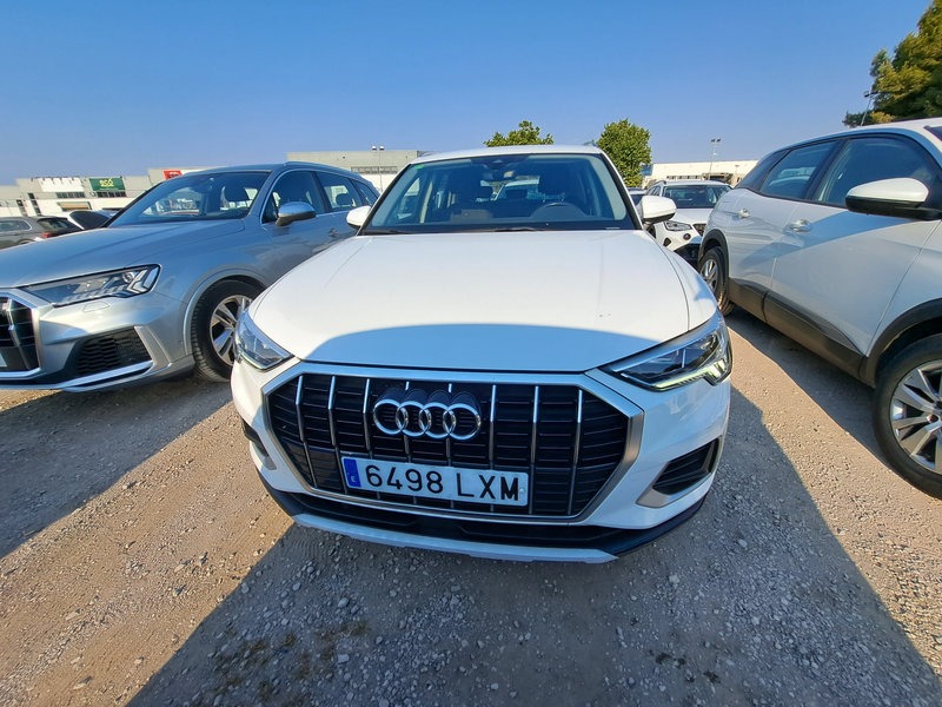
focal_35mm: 13
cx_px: 471
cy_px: 354
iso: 50
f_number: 2.2
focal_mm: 1.74
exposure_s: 1/1198
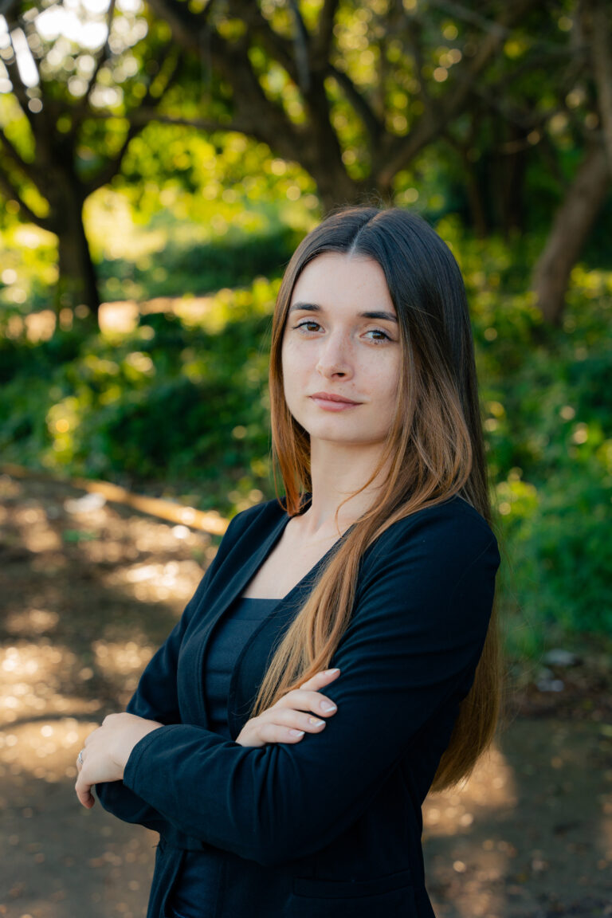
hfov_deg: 19.5
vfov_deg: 28.8
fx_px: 1785
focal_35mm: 70
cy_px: 459
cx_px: 306
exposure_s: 1/200
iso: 320
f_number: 5
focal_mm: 70
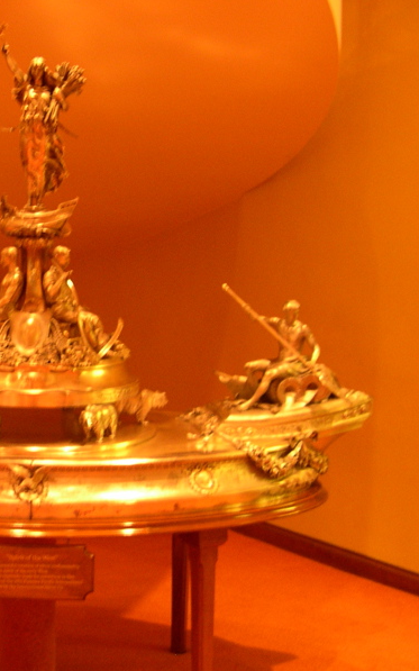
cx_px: 16
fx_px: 987
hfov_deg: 23.1
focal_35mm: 54
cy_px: 335
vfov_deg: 37.5
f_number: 2.8
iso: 243
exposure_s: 1/4.4
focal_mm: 8
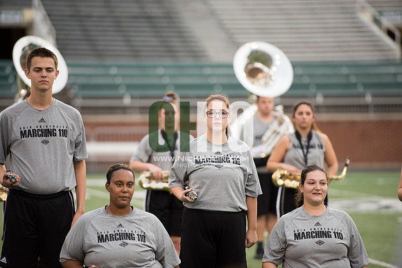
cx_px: 201
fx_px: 2234
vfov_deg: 6.9
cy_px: 134
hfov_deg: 10.3
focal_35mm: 200
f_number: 2.8
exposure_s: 1/1250
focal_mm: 200
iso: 1000
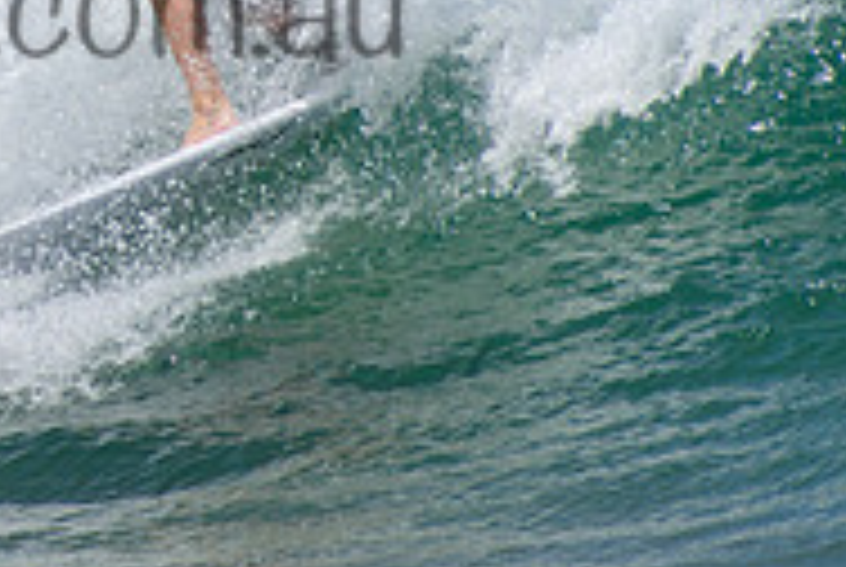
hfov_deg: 1.1
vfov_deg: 0.7
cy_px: -47
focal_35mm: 1849
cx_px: -72
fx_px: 43519
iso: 220
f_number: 5.6
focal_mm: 400
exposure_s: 1/2000
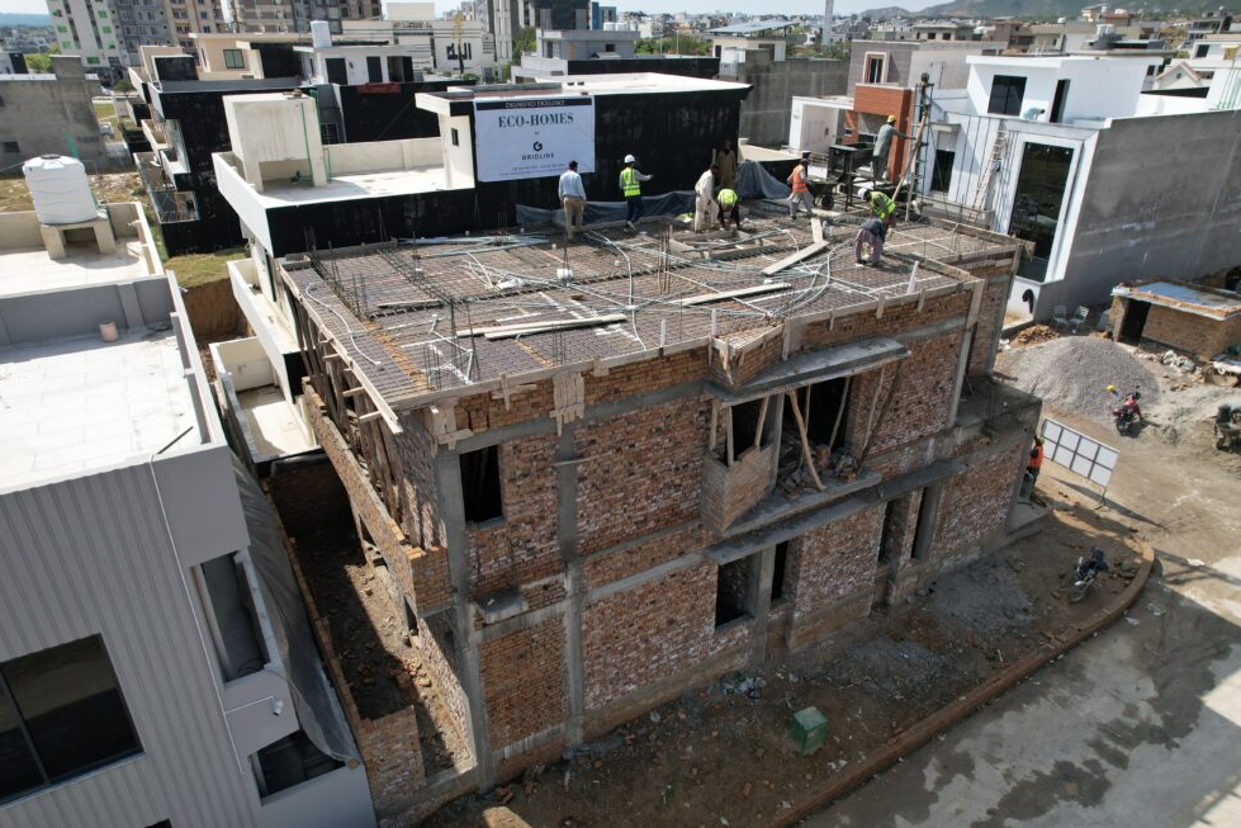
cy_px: 432
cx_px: 633
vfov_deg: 55.1
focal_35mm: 23
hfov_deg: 76.1
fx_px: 793
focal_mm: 8.38
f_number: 2.8
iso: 100
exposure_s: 1/1600
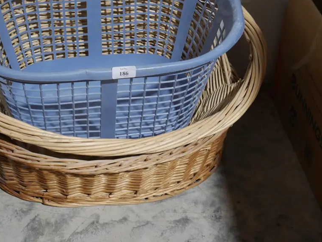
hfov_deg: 24.9
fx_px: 726
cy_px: 87
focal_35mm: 78
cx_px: 119
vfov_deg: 18.9
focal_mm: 29
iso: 1000
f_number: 5.4
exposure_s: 1/60
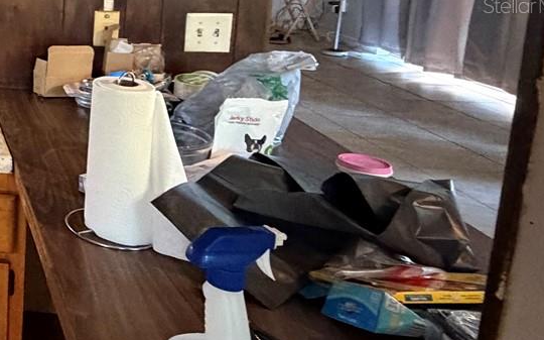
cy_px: 5
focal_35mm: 44
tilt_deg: -9.1
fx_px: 652
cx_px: -228
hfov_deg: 30.6
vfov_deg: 27.6
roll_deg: +1.5
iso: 1000
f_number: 2.2
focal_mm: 2.22
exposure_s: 1/40
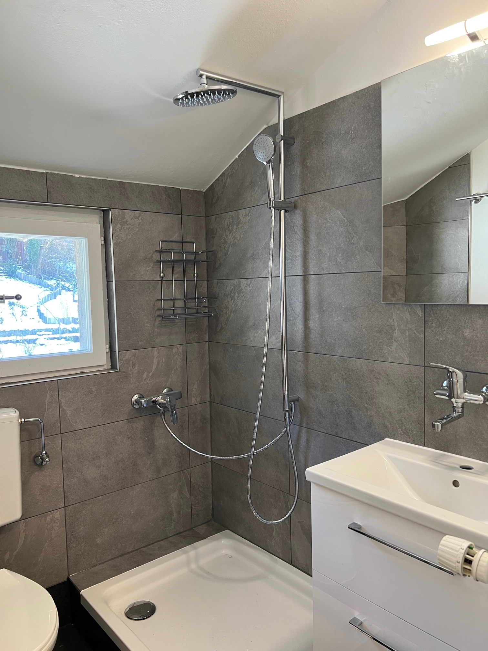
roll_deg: +1.5
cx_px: 244
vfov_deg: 67.3
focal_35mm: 26
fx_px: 489
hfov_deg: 53.1
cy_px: 326
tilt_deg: -4.6
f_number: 1.5
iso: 64
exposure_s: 1/50
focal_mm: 5.7
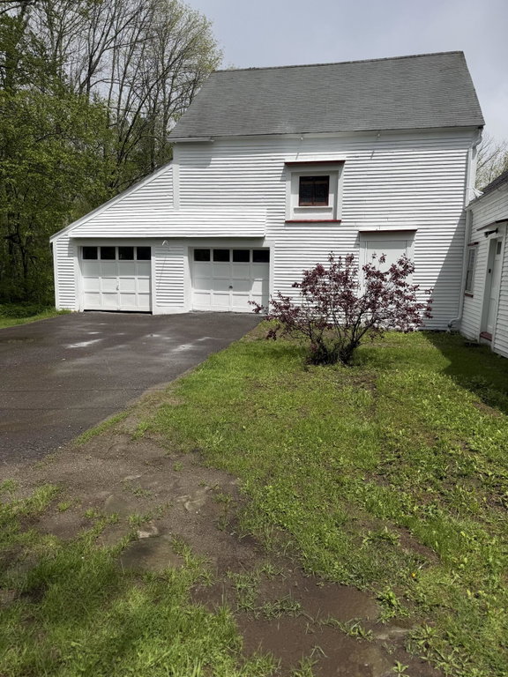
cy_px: 338
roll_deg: -1.0
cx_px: 254
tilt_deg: -9.8
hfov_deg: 56.8
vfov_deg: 71.6
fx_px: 470
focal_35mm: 24
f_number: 1.78
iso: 80
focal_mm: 6.76
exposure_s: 1/10309
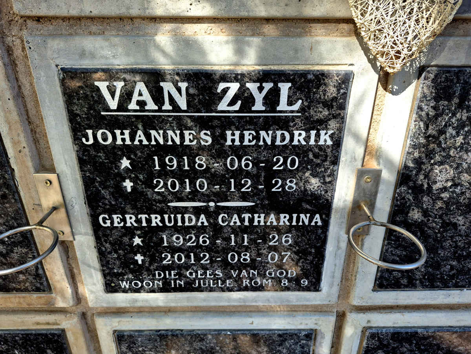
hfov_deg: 73.9
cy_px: 177
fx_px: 313
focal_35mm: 23
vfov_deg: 58.9
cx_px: 236
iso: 64
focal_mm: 5.4
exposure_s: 1/180
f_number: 1.8
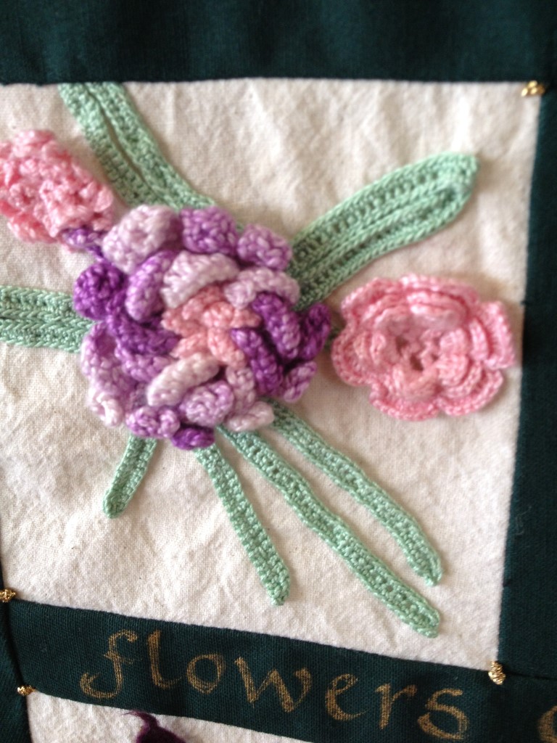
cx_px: 278
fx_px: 751
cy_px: 372
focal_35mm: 35
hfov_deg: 40.7
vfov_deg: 52.6
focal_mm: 4.28
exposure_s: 1/20
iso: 80
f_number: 2.4
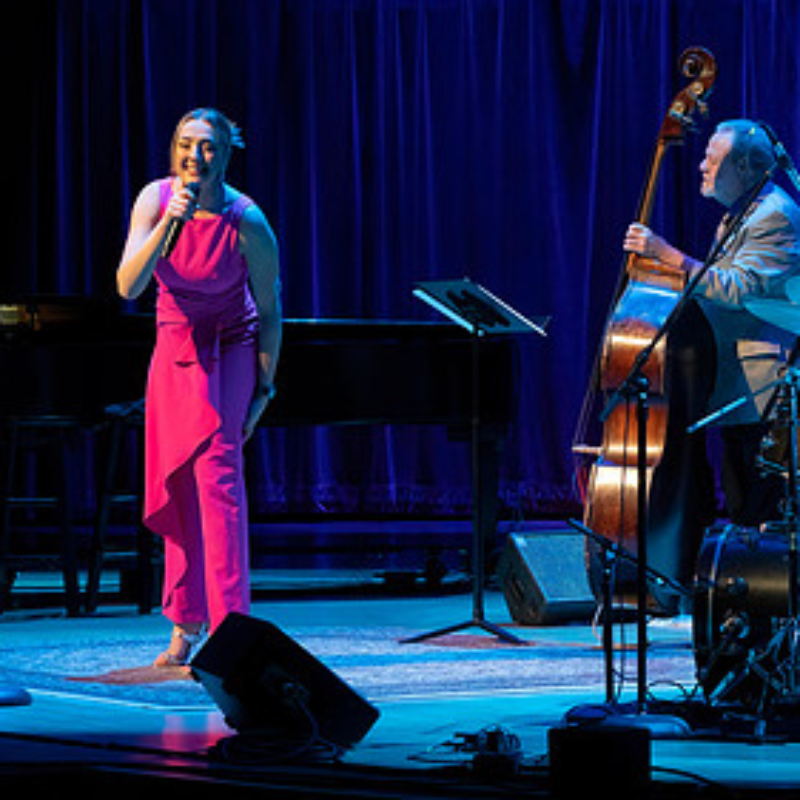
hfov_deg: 9.4
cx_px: 475
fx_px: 4889
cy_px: 289
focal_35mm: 187
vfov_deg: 9.3
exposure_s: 1/250
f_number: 7.1
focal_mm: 100
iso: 4000
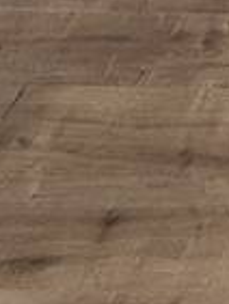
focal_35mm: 107
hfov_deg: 11.4
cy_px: -683
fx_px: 942
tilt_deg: -0.8
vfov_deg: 10.4
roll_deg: -0.8
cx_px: 562
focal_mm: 2.22
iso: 64
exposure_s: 1/120
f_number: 2.2
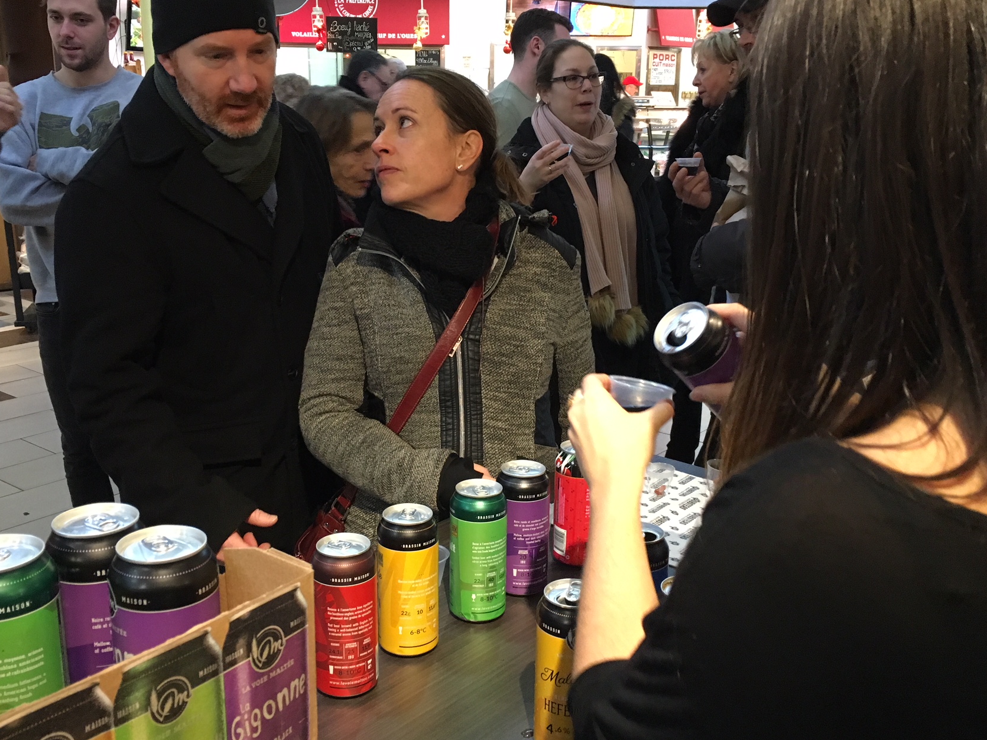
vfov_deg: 40.7
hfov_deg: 52.6
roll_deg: -0.7
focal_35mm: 35
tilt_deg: -15.8
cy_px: 380
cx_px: 469
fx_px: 998
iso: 200
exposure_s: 1/30
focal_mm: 4.15
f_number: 2.2
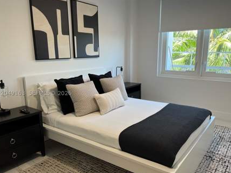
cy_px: 93
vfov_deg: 48.2
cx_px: 121
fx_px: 194
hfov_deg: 61.6
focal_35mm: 29
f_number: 1.6
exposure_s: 1/60
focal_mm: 5.1
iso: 64
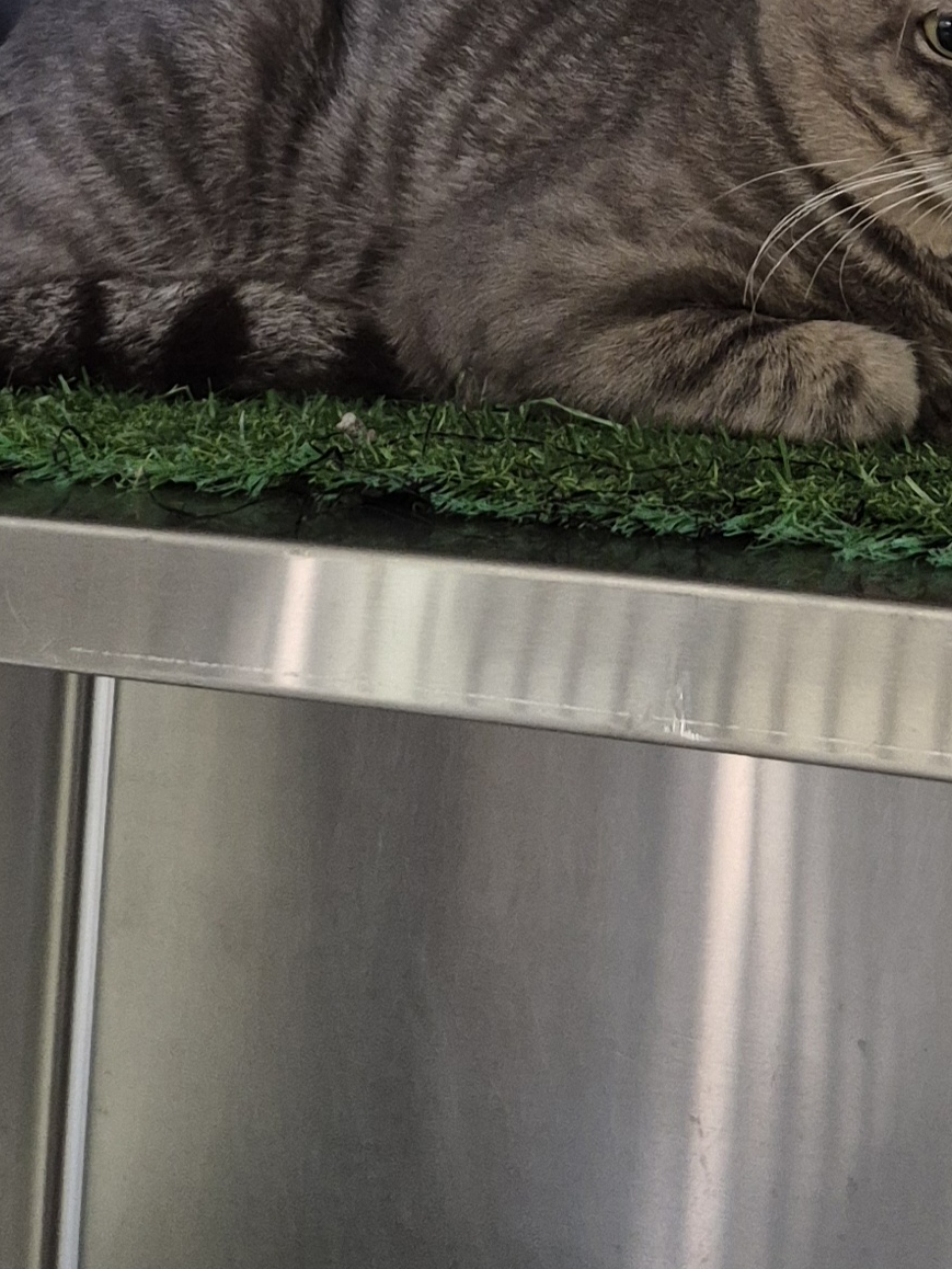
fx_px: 1540
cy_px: 361
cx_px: 604
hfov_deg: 34.2
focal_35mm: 42
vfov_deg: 43.7
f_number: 1.8
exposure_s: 1/100
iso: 500
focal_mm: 5.4
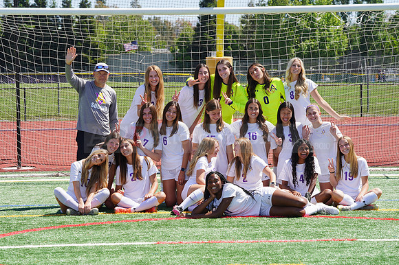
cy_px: 132
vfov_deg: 9.6
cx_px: 200
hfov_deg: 14.4
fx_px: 1584
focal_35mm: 143
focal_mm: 143
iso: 200
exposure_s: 1/250
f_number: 11
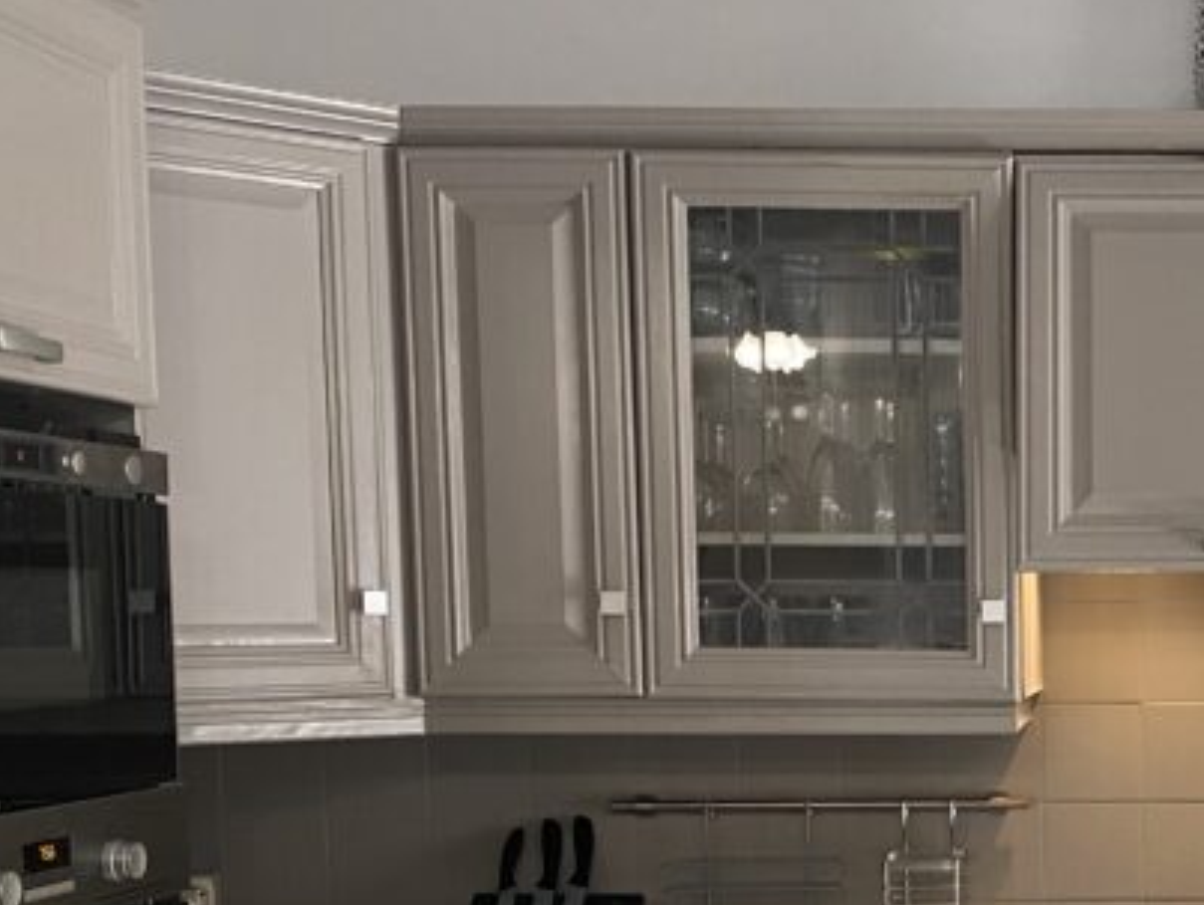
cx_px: 1329
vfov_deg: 21.7
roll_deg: -0.1
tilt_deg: -5.5
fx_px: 2298
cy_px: 842
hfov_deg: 26.9
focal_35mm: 66
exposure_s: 1/50
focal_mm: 4.25
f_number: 1.8
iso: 160
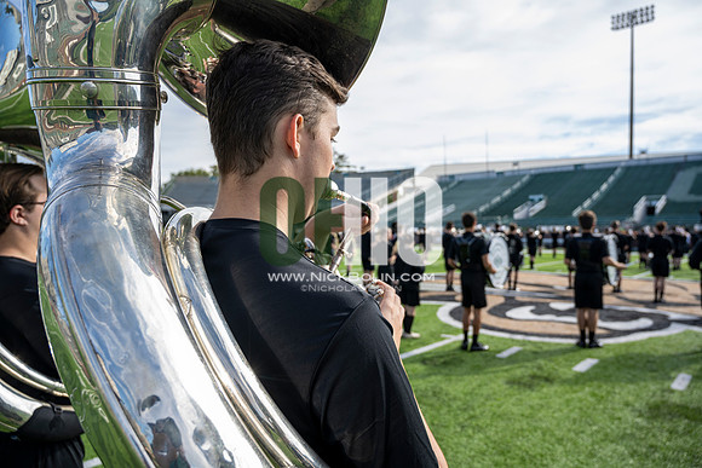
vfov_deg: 53.2
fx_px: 468
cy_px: 234
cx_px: 351
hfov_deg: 73.7
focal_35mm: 24
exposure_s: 1/250
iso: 80
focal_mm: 24
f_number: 4.5
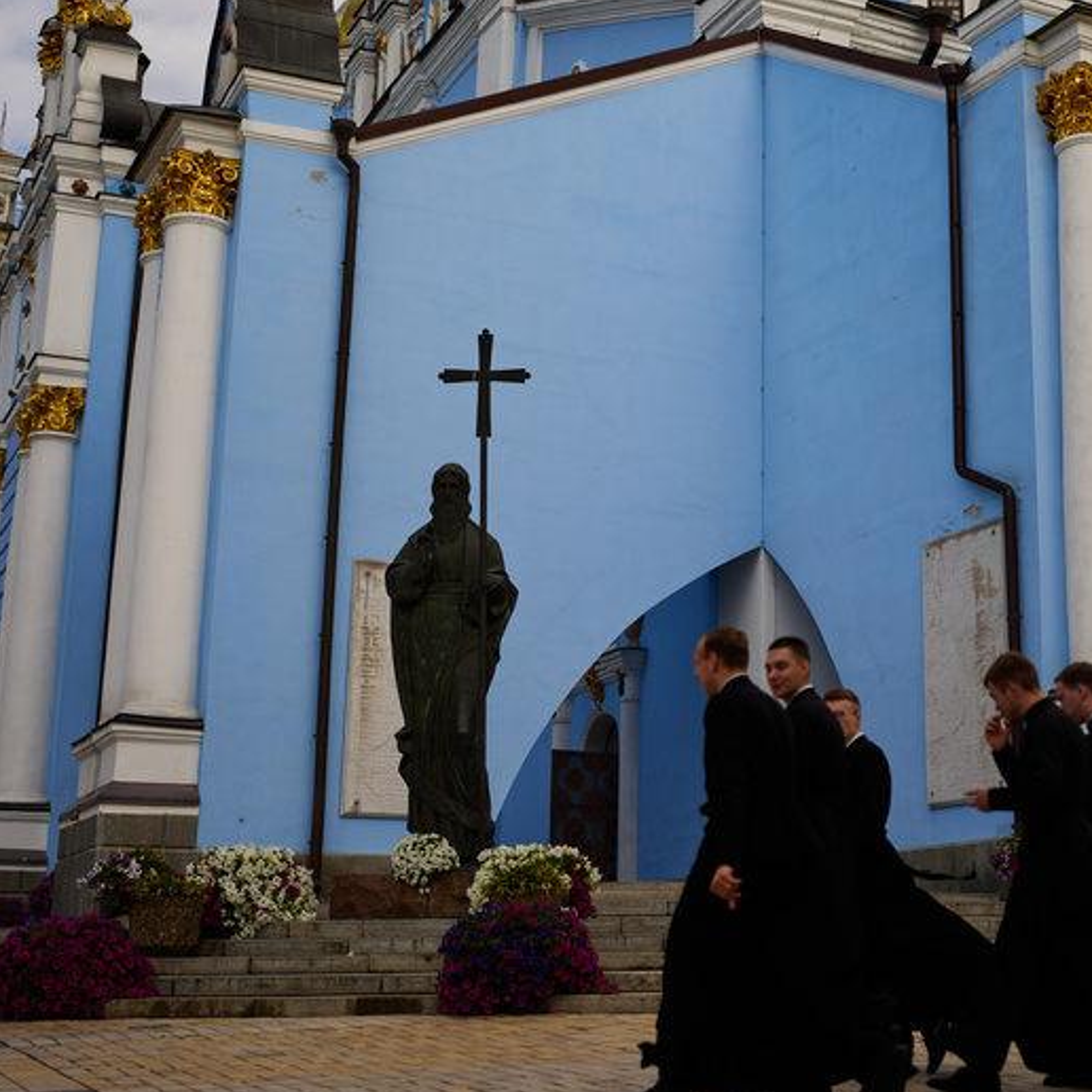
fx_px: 2106
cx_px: 842
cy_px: 440
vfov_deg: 29.0
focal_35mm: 59
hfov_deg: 28.6
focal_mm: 35
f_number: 1.4
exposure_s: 1/10000
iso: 100
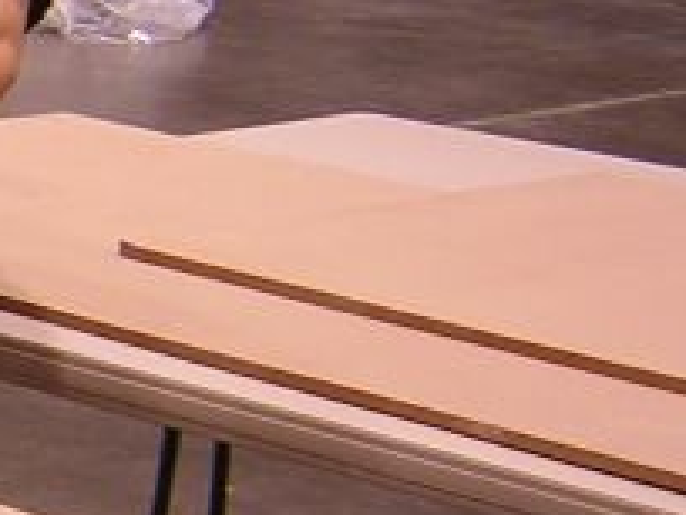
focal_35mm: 141
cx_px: -599
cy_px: 195
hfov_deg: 12.6
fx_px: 2794
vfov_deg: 10.5
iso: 100
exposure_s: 1/10.4
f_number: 2.6
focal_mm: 4.7
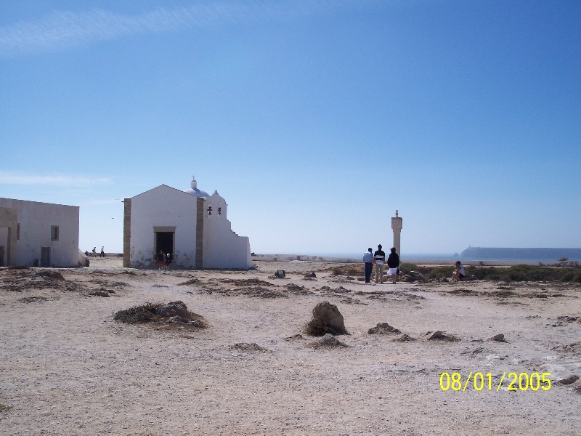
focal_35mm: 38
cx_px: 290
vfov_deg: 37.7
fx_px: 638
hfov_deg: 49.0
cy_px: 218
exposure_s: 1/1000
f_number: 4.8
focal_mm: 8
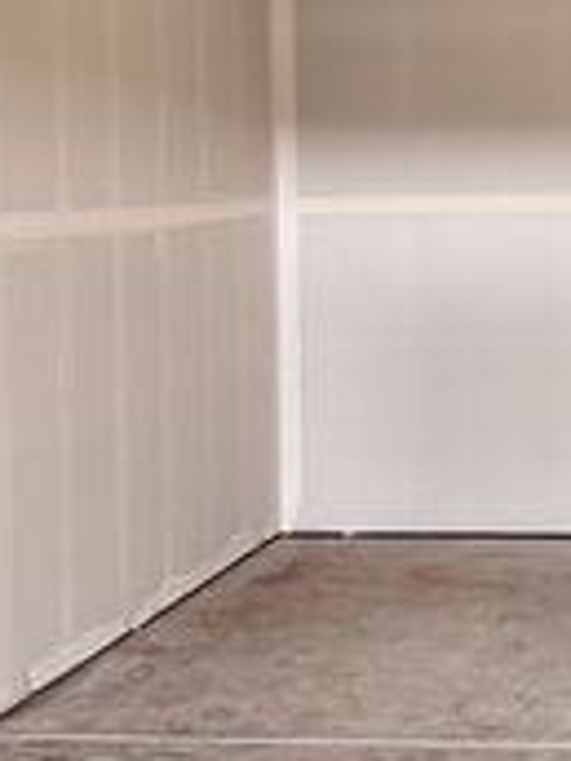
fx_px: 2045
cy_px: 257
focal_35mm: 93
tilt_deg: -3.7
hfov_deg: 15.4
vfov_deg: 21.0
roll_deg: +0.5
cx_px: 640
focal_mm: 6.76
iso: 200
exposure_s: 1/60
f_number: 1.78
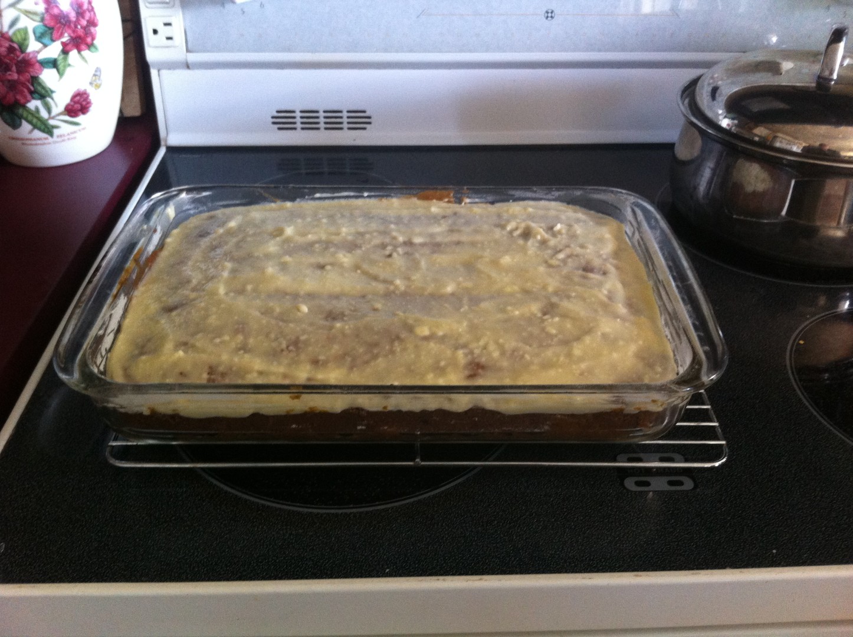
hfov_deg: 52.7
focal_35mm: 35
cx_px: 426
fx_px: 861
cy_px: 318
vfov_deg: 40.6
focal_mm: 3.85
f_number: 2.8
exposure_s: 1/15
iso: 200
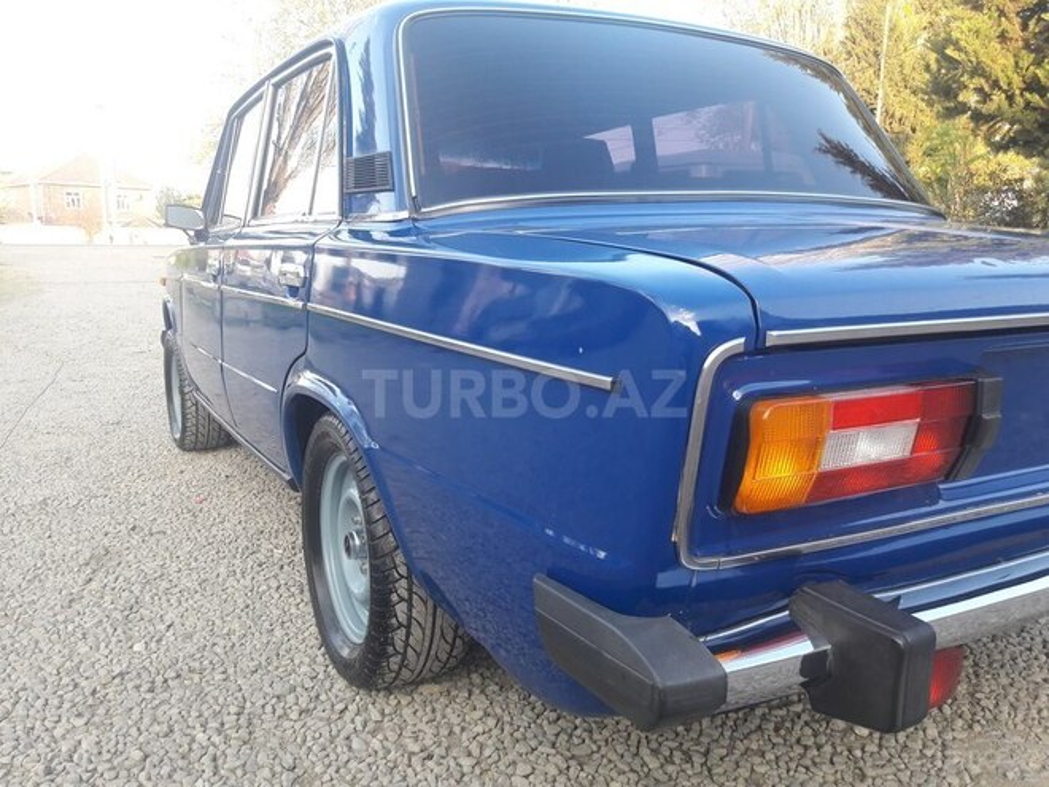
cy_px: 394
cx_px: 524
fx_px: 849
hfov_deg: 63.4
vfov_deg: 49.7
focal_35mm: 28
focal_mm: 3.7
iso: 64
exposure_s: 1/100
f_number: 1.9
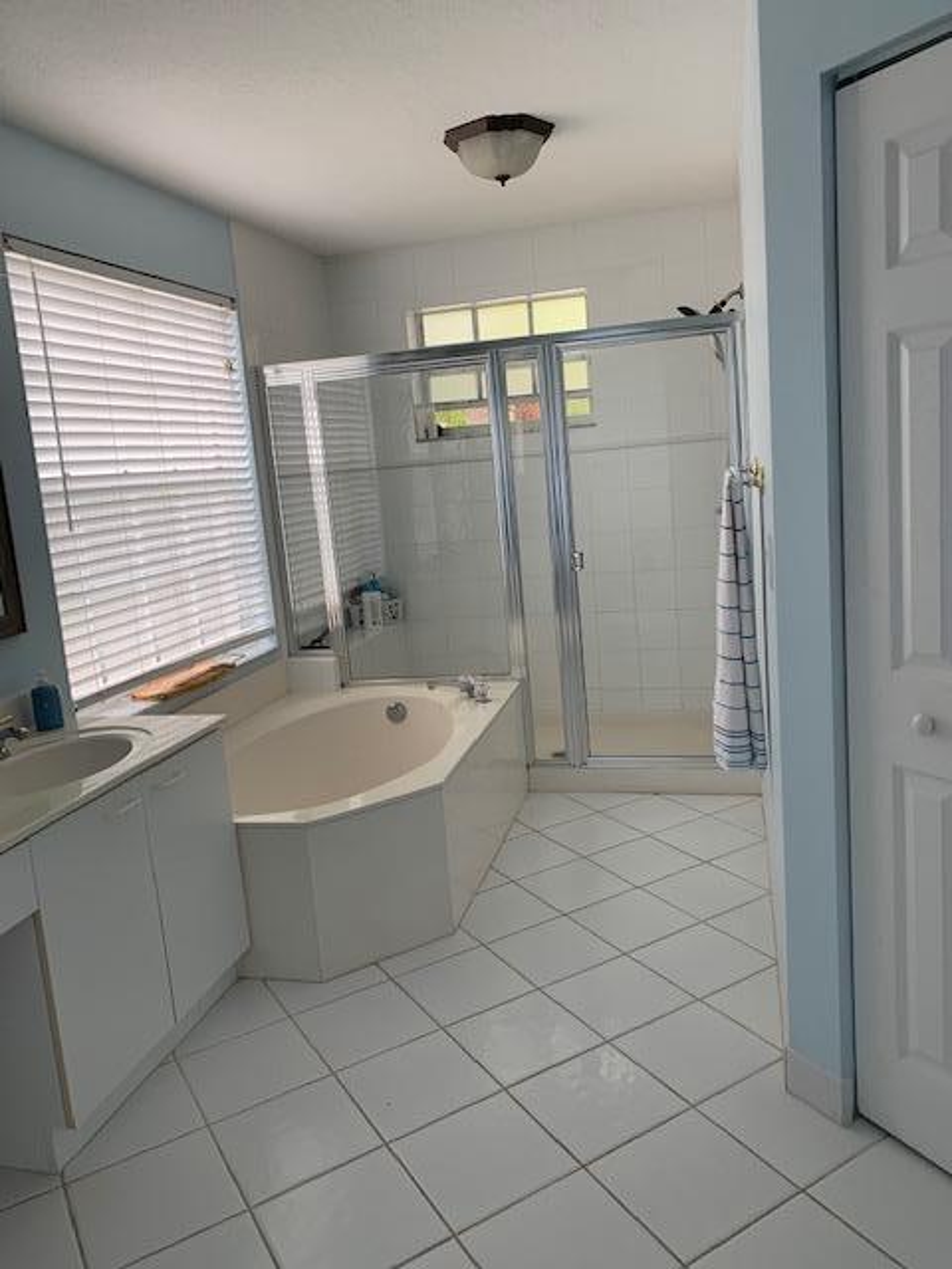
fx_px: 953
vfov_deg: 67.3
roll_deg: +5.3
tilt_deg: -8.5
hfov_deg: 53.1
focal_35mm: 26
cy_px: 634
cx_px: 476
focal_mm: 4.25
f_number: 1.8
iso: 80
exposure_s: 1/121
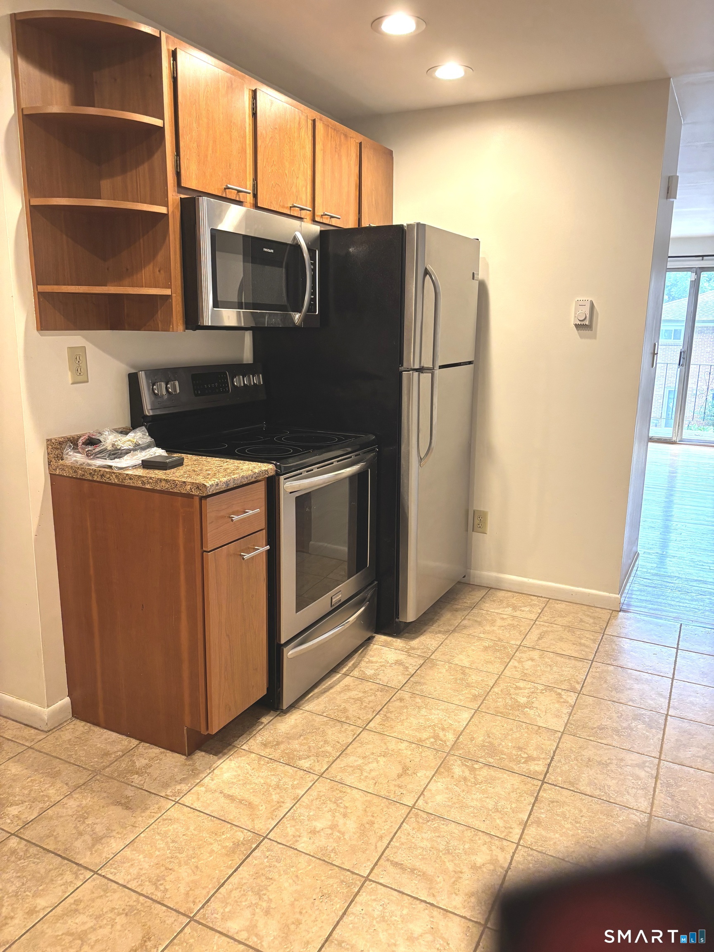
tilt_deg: -12.1
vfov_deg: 67.3
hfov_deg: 53.1
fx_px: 715
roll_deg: -1.2
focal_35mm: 26
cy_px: 476
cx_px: 357
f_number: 1.6
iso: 200
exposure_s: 1/60
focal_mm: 5.96
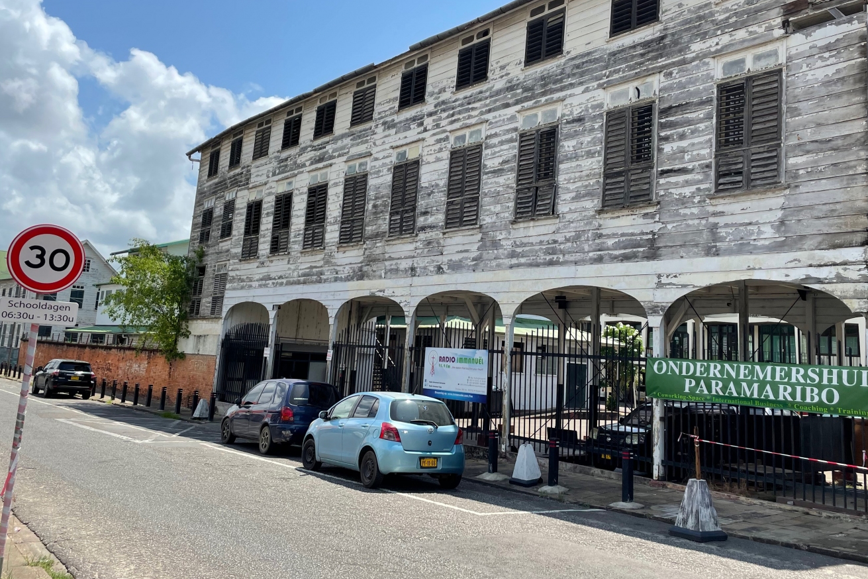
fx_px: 796
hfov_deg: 57.2
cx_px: 464
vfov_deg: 39.7
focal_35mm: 33
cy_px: 218
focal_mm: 4.2
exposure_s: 1/3401
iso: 32
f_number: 1.6
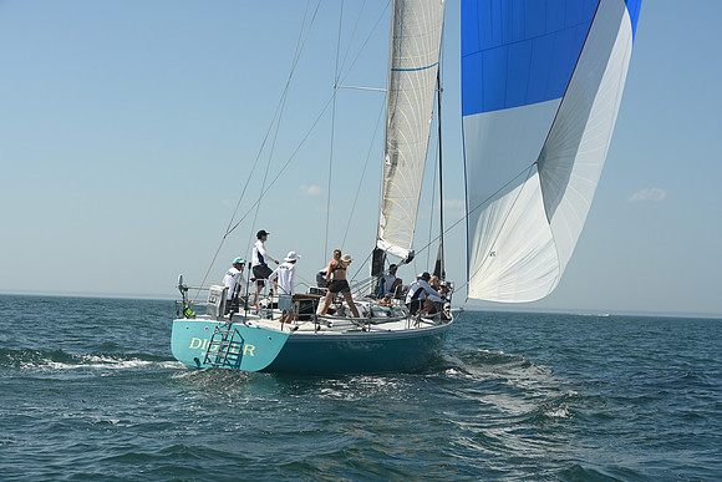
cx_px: 361
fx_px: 1404
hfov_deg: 28.8
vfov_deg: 19.5
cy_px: 241
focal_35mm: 70
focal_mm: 70
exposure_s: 1/1000
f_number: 8
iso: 320
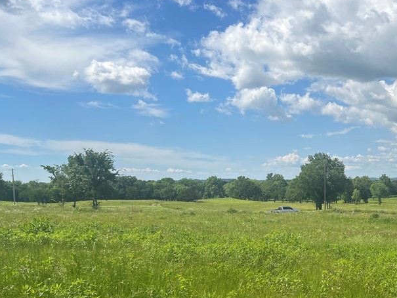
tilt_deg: -3.4
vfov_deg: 32.5
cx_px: 291
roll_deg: +0.6
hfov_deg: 41.8
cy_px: 206
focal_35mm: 44
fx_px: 505
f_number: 1.5
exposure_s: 1/6211
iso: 50
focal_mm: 5.7
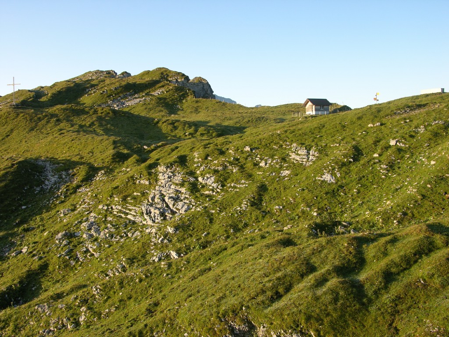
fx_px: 454
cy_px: 168
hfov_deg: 52.6
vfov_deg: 40.7
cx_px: 224
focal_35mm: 35
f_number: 4
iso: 50
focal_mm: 8.9
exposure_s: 1/99.9
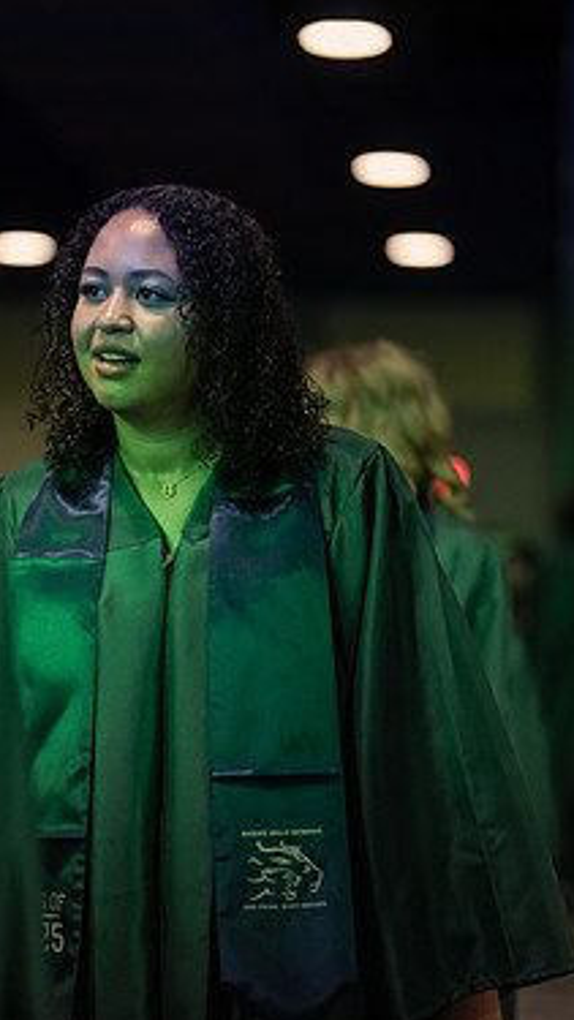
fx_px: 2381
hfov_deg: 13.7
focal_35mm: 88
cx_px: 199
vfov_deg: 24.2
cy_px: 511
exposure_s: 1/500
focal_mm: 50
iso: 1250
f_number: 1.2
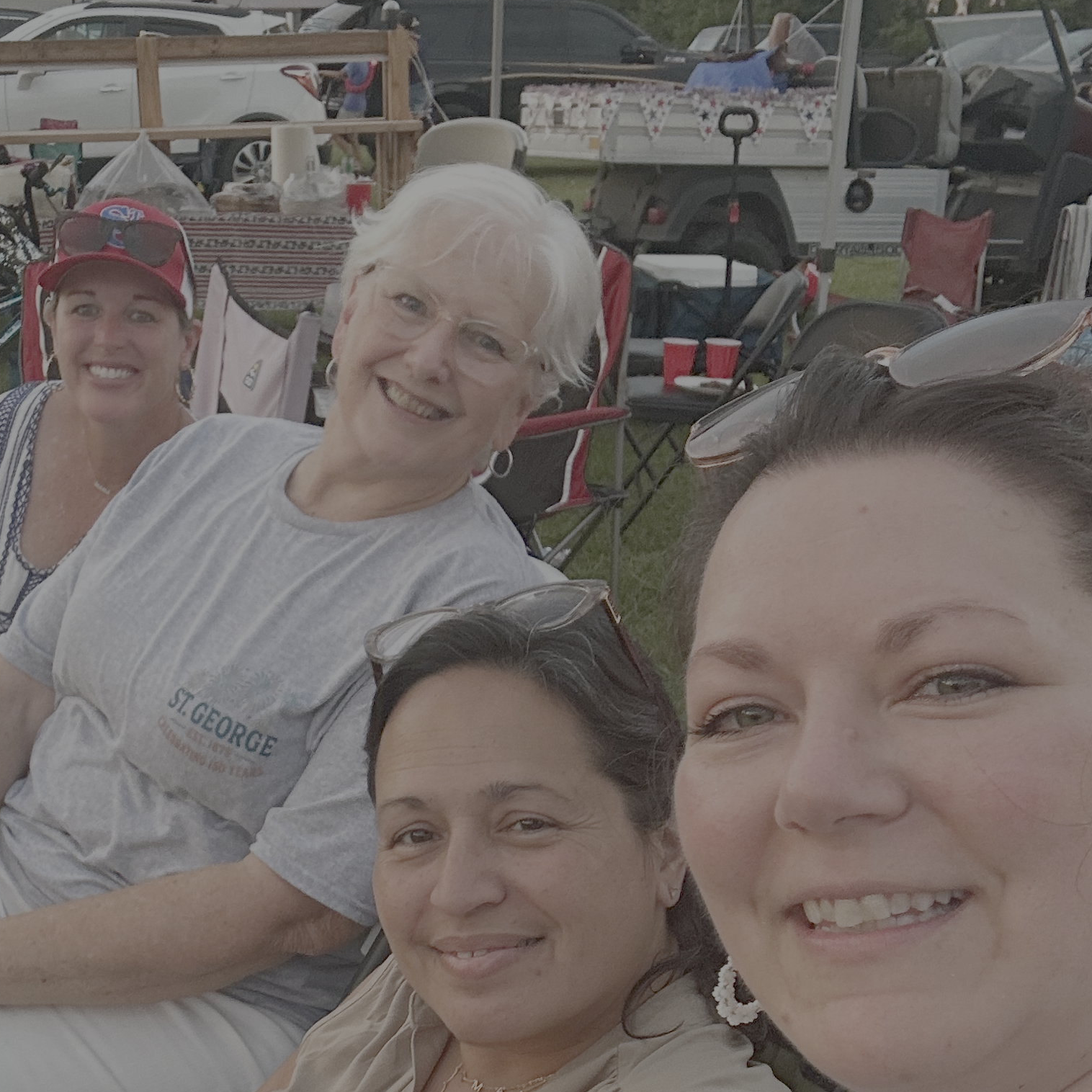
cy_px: 825
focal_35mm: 54
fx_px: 1927
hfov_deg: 31.4
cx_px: 374
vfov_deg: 31.1
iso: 80
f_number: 1.9
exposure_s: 1/84
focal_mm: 2.69
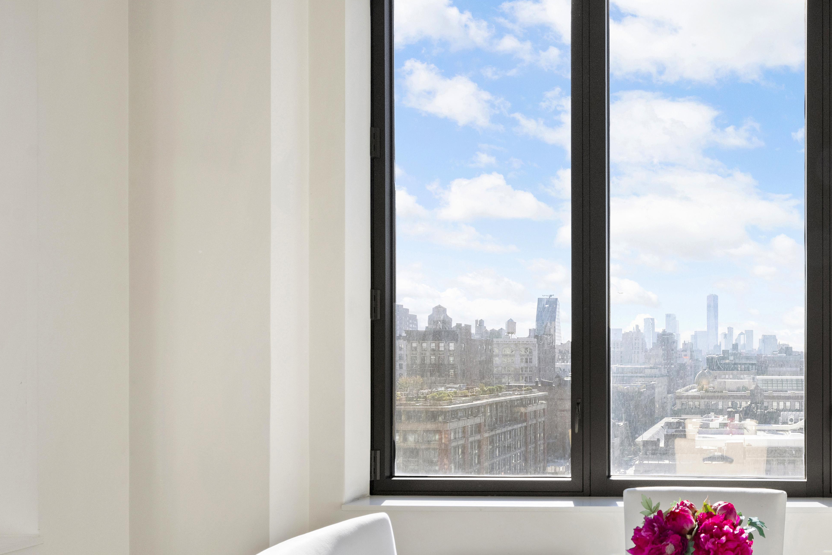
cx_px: 727
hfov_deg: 52.6
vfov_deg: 40.6
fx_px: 739
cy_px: 366
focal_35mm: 32
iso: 320
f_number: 9
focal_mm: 15
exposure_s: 1/100
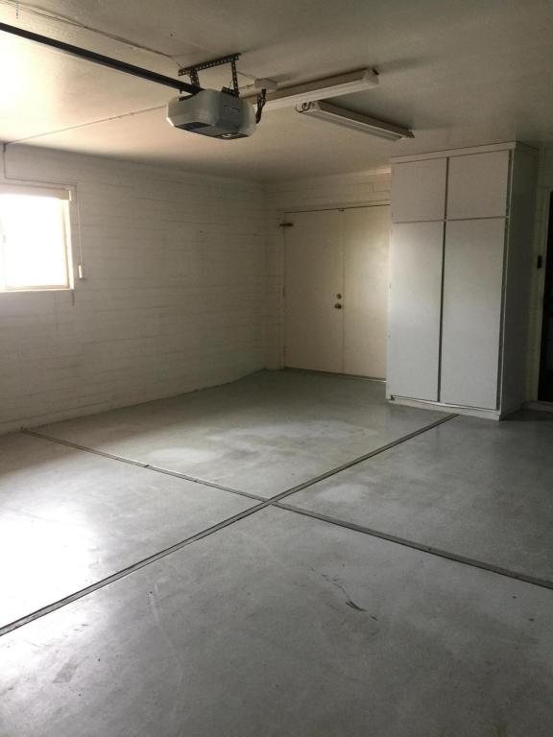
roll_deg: +0.1
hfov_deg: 48.2
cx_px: 276
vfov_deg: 61.7
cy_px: 368
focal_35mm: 29
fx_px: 618
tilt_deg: -8.2
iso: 80
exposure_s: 1/15
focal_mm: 4.15
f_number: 2.2
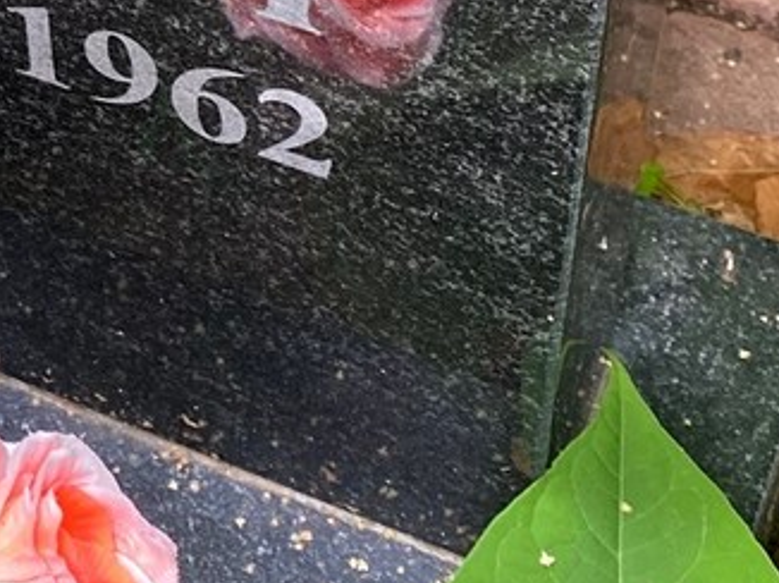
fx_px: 2586
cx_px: -62
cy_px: -284
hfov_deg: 16.6
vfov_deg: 12.3
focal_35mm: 115
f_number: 1.8
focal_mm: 4.25
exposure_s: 1/121
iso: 100
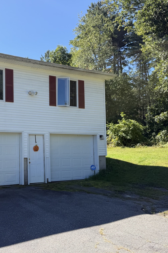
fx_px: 238
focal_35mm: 34
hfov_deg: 37.2
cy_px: 128
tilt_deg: +4.8
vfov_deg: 55.8
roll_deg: +1.0
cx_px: 29
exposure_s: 1/1901
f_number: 1.78
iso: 80
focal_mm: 6.76
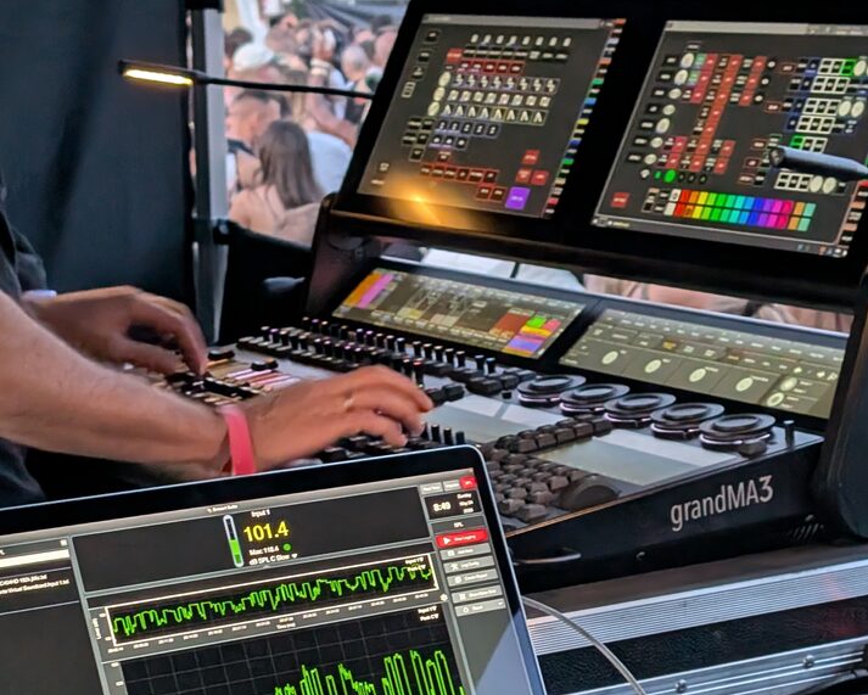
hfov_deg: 20.4
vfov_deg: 16.3
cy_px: 538
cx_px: 505
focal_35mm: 94
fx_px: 2416
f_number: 1.68
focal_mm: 6.9
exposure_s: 1/50
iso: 412
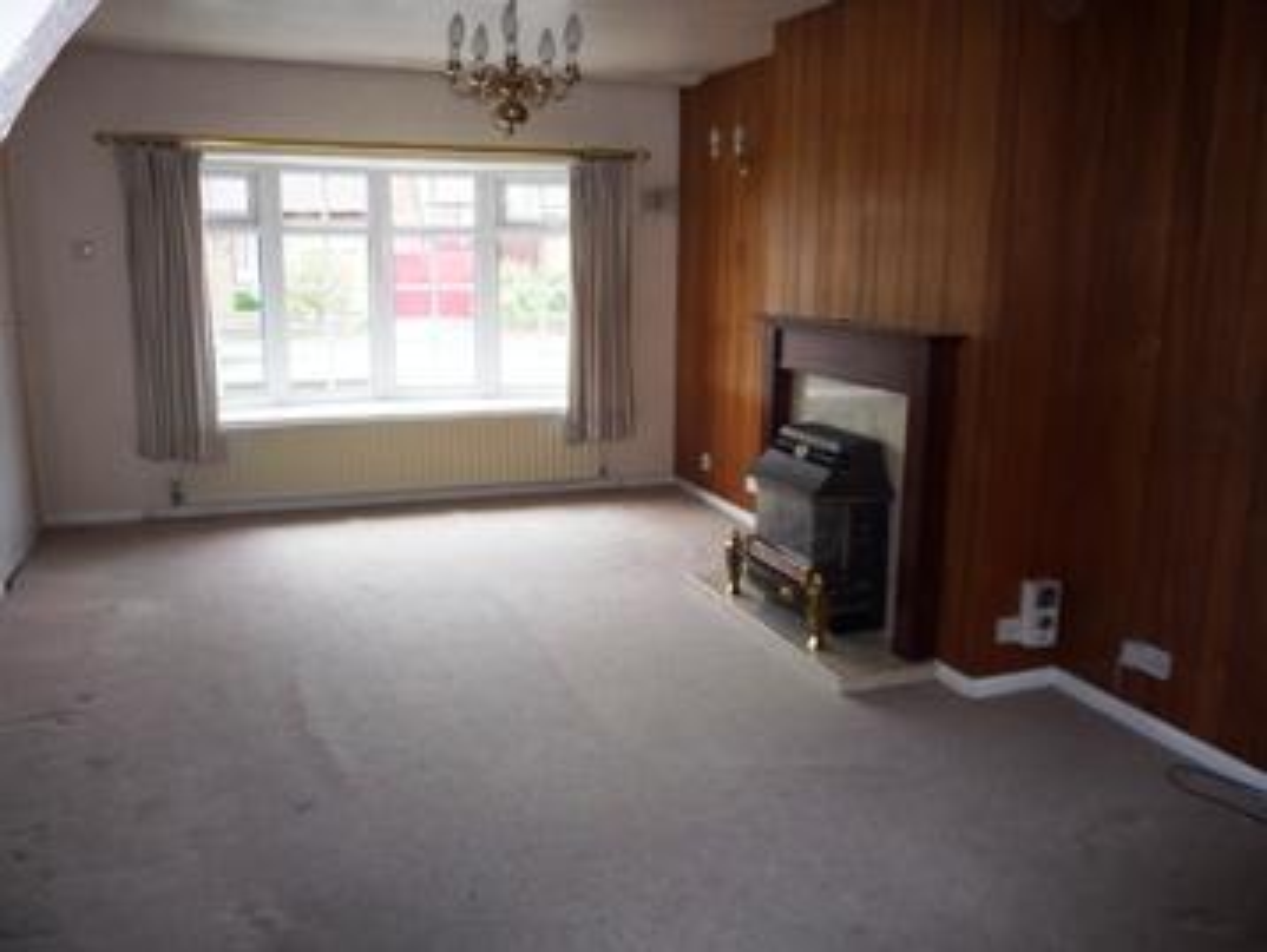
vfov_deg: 46.8
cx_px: 634
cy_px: 476
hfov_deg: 59.9
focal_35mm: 30
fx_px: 1099
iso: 100
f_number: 3.3
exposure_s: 1/30
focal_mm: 5.2
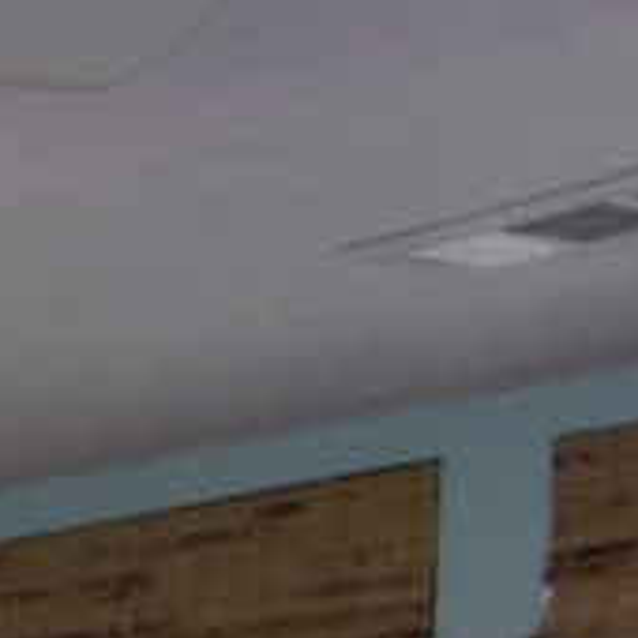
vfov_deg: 10.9
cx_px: -1272
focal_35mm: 149
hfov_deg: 9.3
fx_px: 3107
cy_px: 1167
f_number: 3.9
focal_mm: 5.1
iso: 200
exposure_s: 1/34
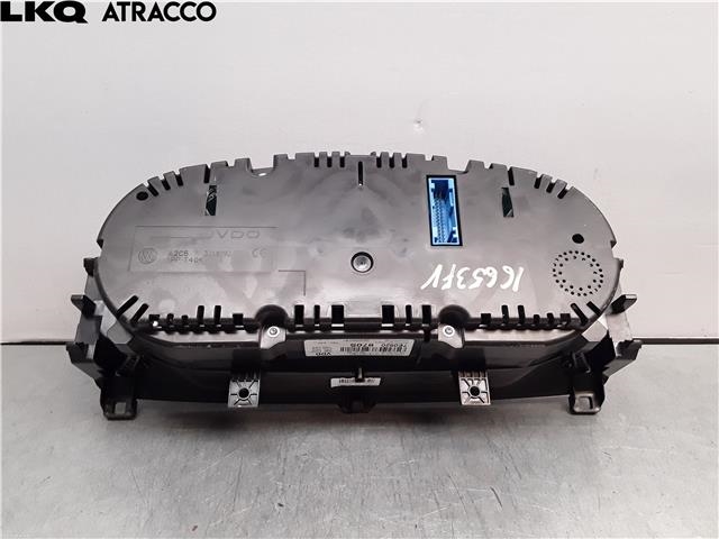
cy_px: 270
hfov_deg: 63.4
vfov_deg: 49.7
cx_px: 360
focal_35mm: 28
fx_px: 582
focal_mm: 2.91
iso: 100
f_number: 1.9
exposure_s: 1/100
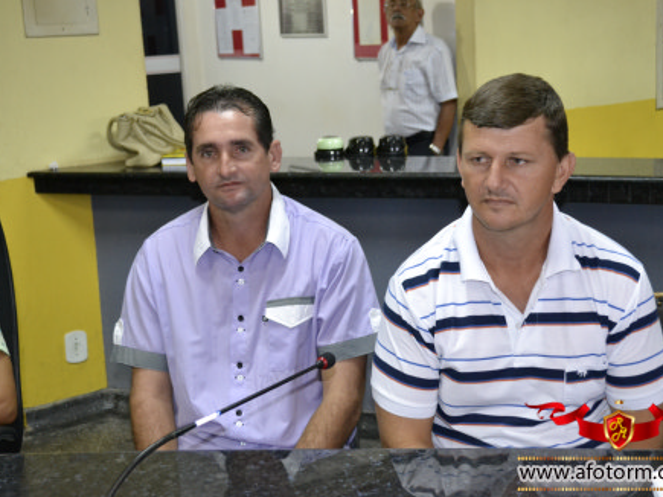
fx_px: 1015
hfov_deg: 36.2
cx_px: 358
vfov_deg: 27.5
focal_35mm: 53
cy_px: 251
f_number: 4.8
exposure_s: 1/60
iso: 2500
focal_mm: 32
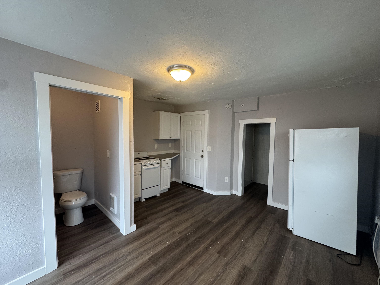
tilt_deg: -4.5
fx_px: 154
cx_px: 190
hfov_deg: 102.1
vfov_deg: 85.7
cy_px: 142
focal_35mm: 14
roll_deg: -1.0
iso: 200
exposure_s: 1/60
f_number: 2.2
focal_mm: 2.22
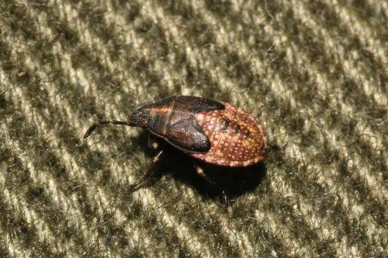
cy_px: 129
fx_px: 1697
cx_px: 194
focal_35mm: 158
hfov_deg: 13.0
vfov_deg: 8.7
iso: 250
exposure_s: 1/60
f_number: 32
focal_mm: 105
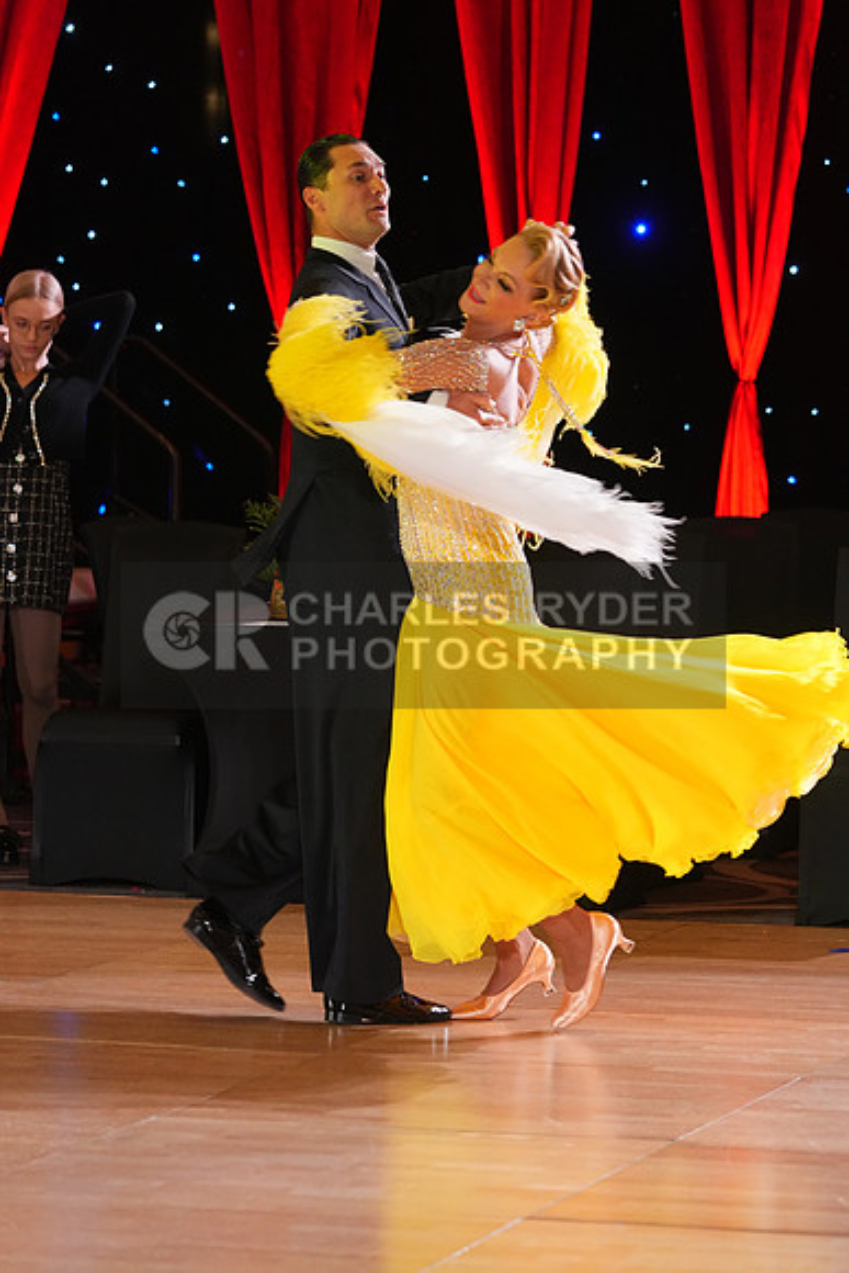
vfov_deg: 12.9
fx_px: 5621
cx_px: 424
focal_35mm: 159
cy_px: 636
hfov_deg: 8.6
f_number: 4.5
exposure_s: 1/250
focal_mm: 159
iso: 3200
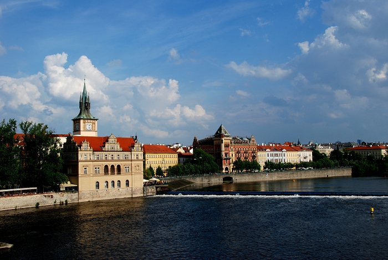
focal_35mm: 40
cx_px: 194
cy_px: 130
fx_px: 437
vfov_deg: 33.1
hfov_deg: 47.9
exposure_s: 1/125
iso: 100
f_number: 16
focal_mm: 27
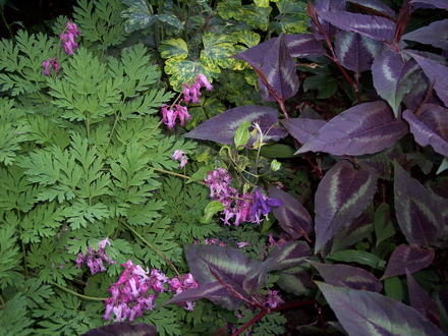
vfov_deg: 36.8
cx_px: 224
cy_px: 168
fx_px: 505
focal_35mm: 39
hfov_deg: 47.9
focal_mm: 8
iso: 140
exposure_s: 1/60
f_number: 2.8
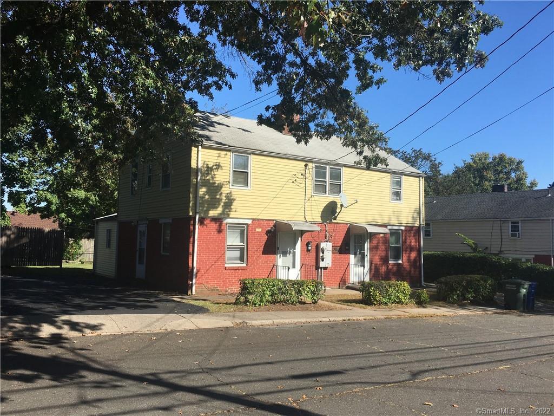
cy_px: 208
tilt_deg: +4.0
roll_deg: -0.5
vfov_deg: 48.2
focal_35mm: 29
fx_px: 464
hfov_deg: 61.7
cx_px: 277
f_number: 2.2
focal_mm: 4.15
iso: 25
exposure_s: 1/1570
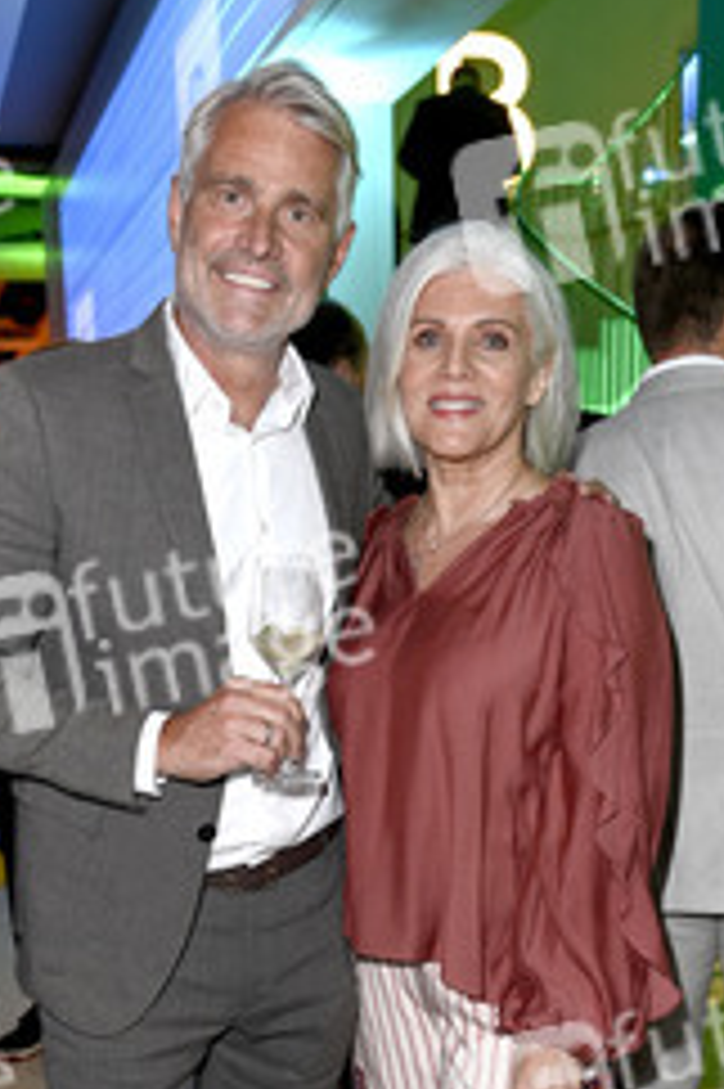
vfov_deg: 43.4
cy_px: 864
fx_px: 1299
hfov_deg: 31.0
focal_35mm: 43
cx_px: 274
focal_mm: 26
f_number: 3.5
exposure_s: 1/100
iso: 640
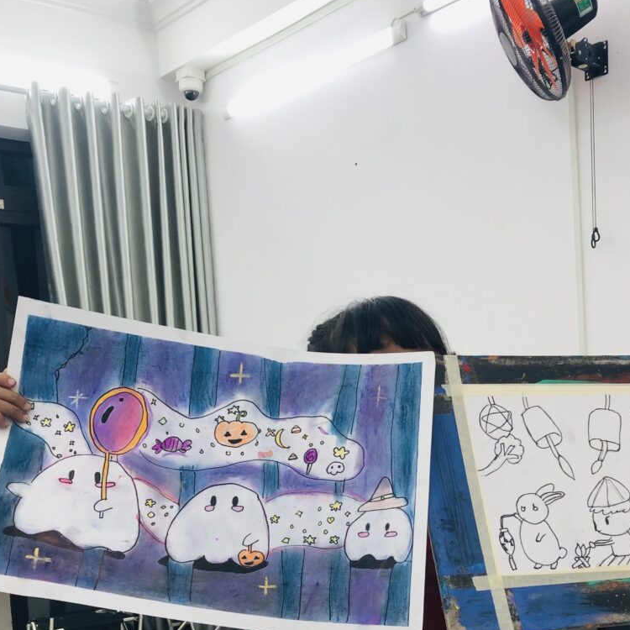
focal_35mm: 44
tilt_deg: -0.5
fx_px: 906
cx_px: 370
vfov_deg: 37.0
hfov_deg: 38.2
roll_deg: +2.9
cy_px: 501
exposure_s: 1/100
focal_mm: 4
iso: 32
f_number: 1.8
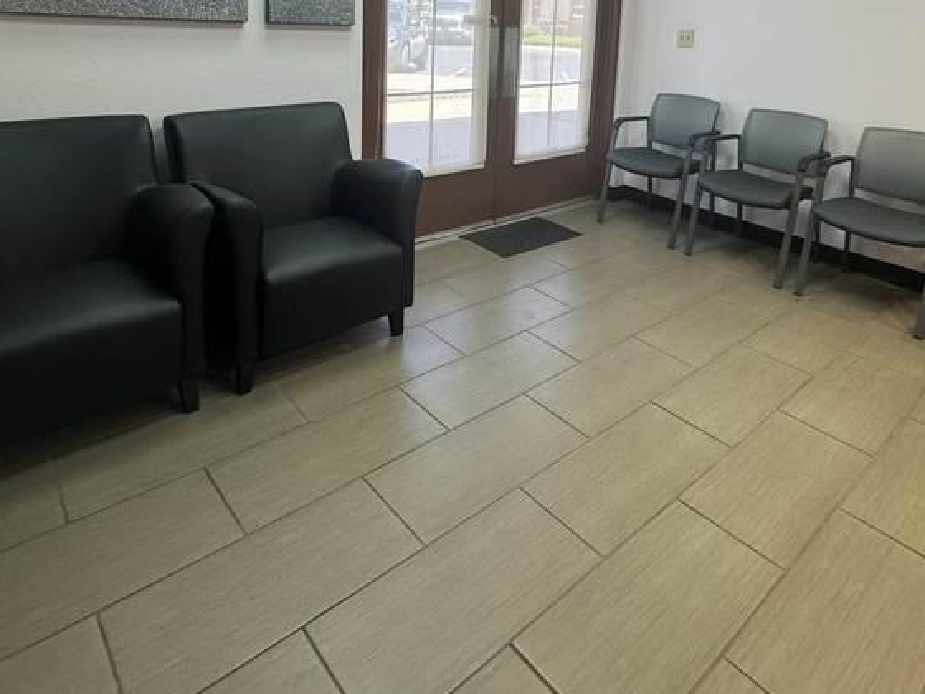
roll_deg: -4.0
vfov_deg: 52.4
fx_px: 641
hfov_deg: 71.2
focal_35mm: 24
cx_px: 534
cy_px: 119
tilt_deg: -10.1
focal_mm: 2.22
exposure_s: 1/120
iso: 250
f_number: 2.2
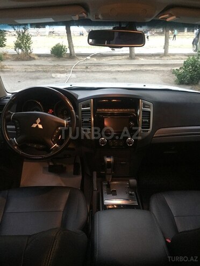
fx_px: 223
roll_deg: +0.4
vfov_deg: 61.7
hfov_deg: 48.2
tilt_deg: -22.0
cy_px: 133
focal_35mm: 29
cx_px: 100
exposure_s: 1/17
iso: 500
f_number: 2.2
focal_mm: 4.15
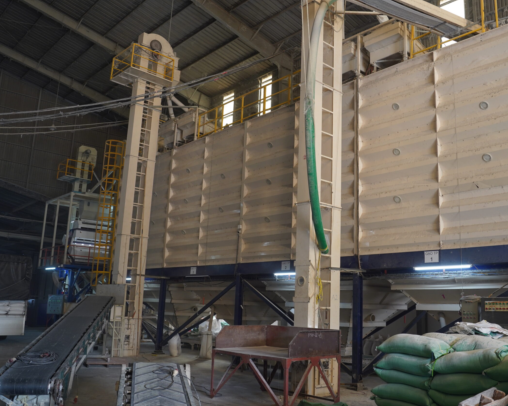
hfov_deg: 55.3
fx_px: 481
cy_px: 206
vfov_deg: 45.8
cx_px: 298
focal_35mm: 32
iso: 800
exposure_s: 1/20
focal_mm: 28
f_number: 4.5
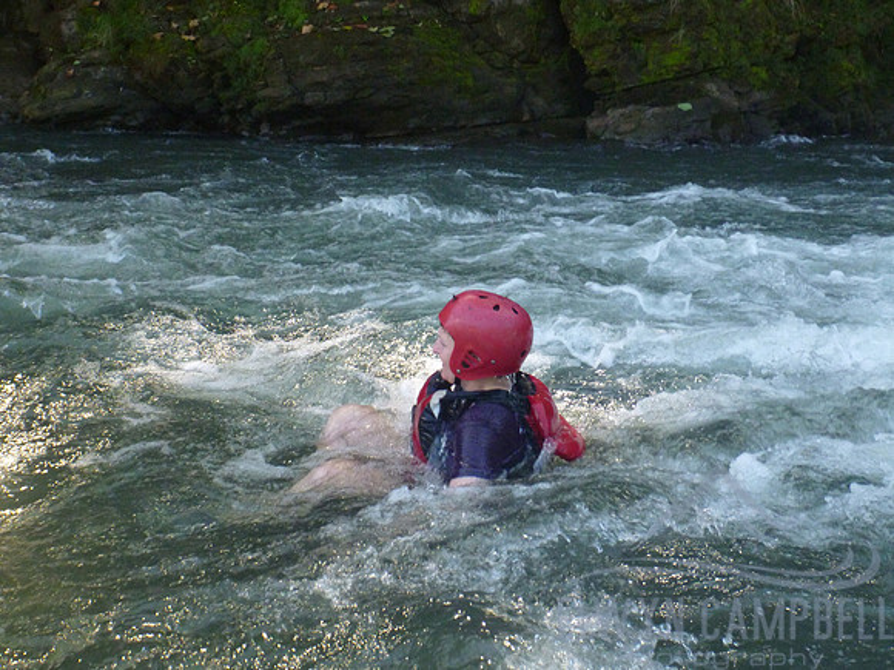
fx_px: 1214
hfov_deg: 40.4
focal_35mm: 47
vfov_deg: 30.9
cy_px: 335
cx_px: 447
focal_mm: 8.4
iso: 640
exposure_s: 1/320
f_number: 4.5
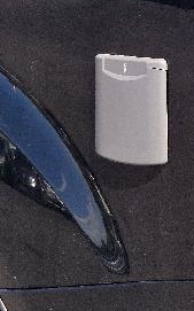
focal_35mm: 162
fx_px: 1373
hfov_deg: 8.1
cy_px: 48
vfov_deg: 12.9
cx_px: 115
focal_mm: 5.4
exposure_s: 1/833
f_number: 1.8
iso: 50
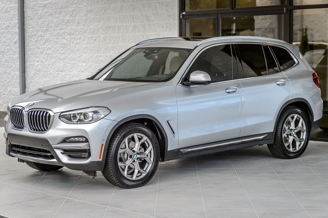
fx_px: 755
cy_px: 116
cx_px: 157
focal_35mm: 83
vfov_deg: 16.4
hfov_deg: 24.5
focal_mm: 70
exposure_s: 1/640
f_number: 4
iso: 100
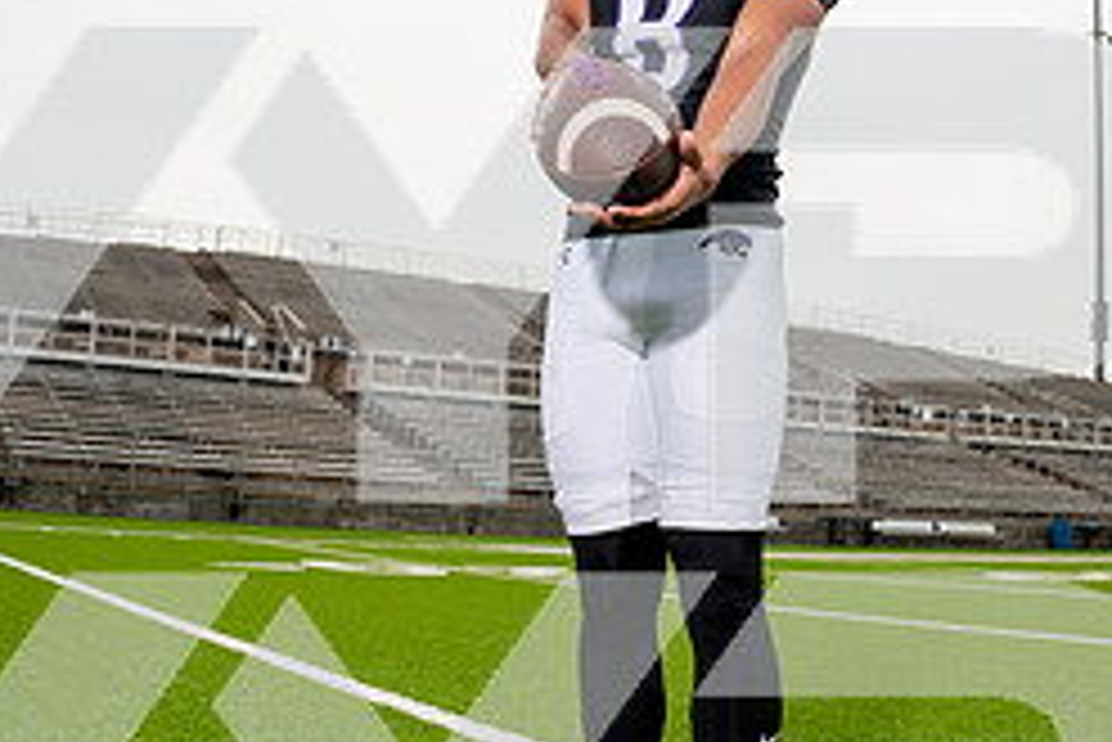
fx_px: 1453
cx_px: 621
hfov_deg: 41.8
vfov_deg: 28.6
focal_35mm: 47
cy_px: 268
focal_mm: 20
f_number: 5.6
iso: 100
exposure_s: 1/640
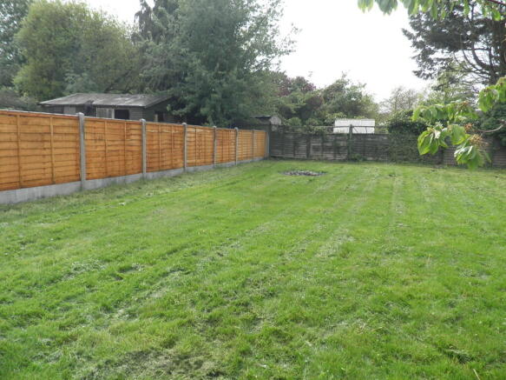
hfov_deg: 71.6
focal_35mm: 24
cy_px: 190
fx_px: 351
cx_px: 253
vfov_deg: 56.8
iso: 64
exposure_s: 1/50
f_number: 8.3
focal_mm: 4.3
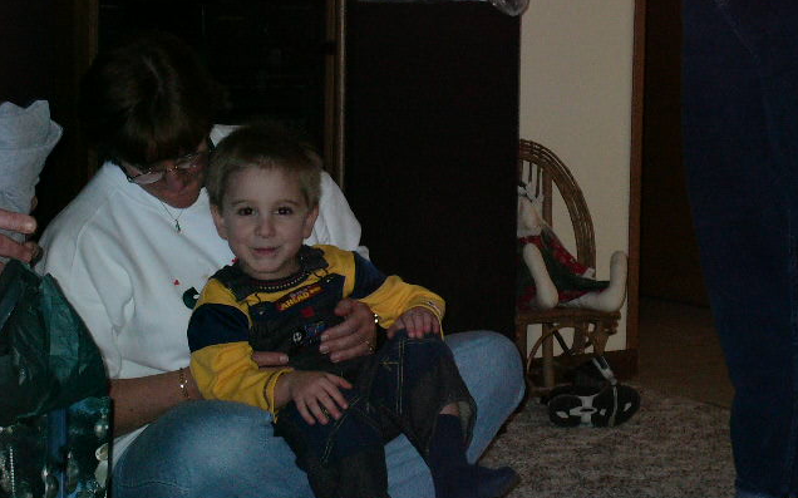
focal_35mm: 112
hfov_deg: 18.6
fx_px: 2435
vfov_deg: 11.7
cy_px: 246
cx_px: 399
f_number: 4.9
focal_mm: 17.4
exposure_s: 1/60
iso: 300
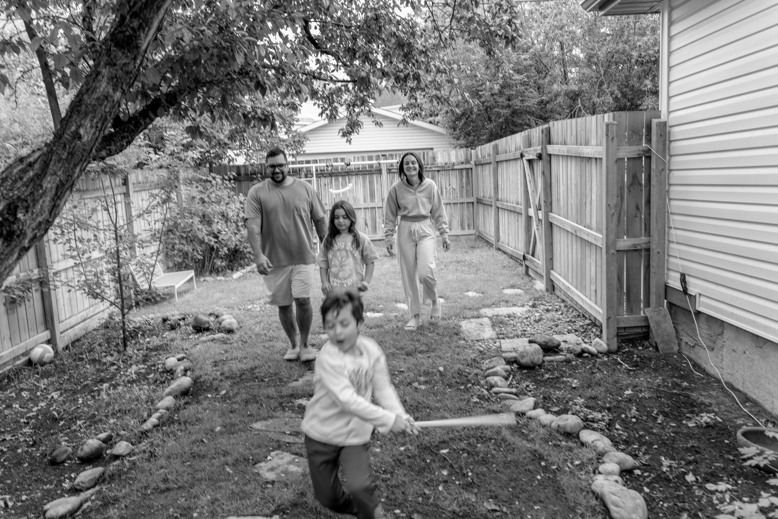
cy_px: 260
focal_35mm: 28
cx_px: 389
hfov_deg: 65.5
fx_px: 605
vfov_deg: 46.4
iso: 160
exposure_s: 1/60
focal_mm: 28
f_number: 4
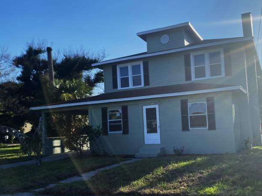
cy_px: 114
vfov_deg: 41.7
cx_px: 168
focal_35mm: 34
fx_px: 257
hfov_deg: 53.2
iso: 32
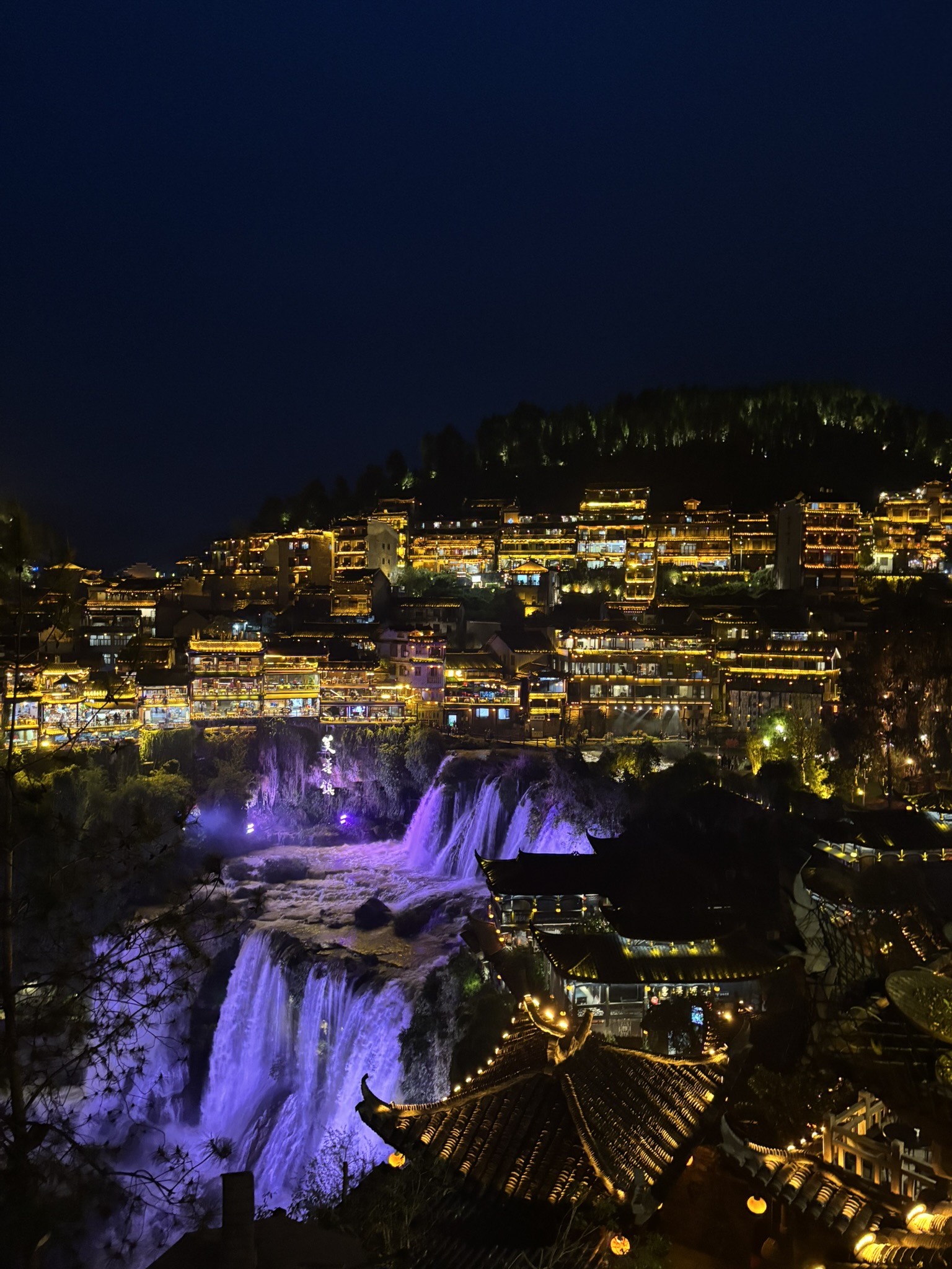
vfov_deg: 67.3
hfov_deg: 53.1
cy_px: 634
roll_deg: -1.0
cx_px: 476
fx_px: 953
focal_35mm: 26
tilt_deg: -1.5
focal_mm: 5.96
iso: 500
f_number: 1.6
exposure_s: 1/25
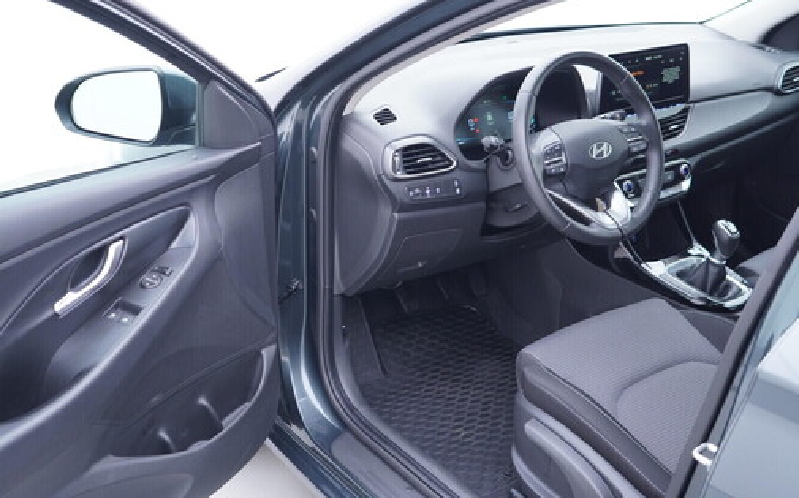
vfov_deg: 31.9
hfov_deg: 49.3
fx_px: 871
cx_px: 384
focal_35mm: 40
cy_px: 211
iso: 320
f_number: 2.8
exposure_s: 1/40
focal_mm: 24
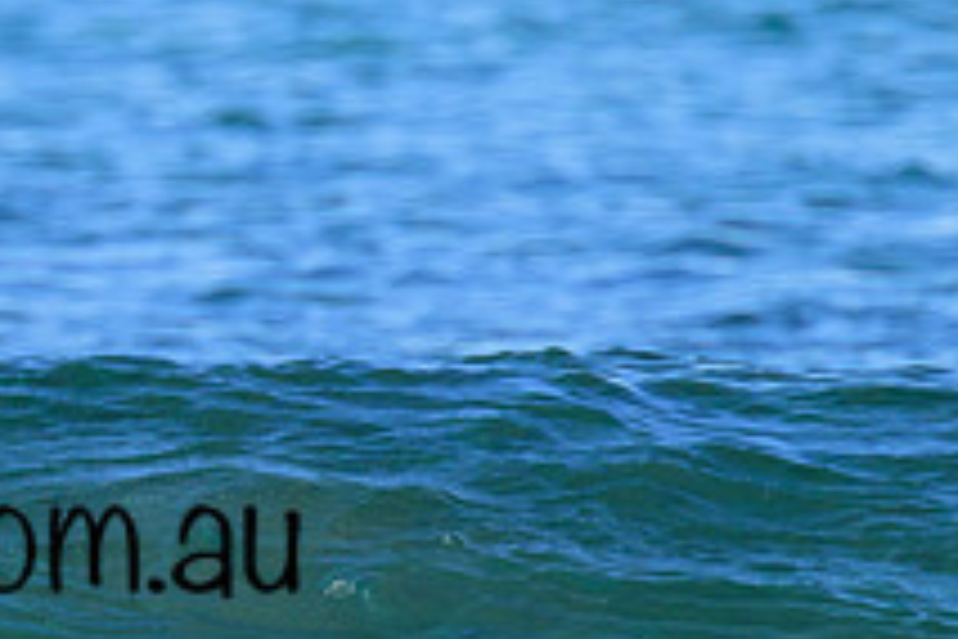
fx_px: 52899
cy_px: 223
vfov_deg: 0.7
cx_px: -115
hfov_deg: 1.0
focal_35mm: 1988
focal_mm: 560
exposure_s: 1/1600
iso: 560
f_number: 8
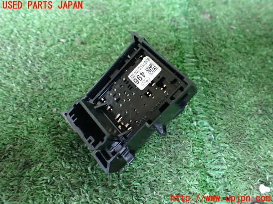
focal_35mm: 30
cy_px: 102
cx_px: 136
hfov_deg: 60.0
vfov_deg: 46.8
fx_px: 237
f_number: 2.3
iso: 800
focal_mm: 5.4
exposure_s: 1/30
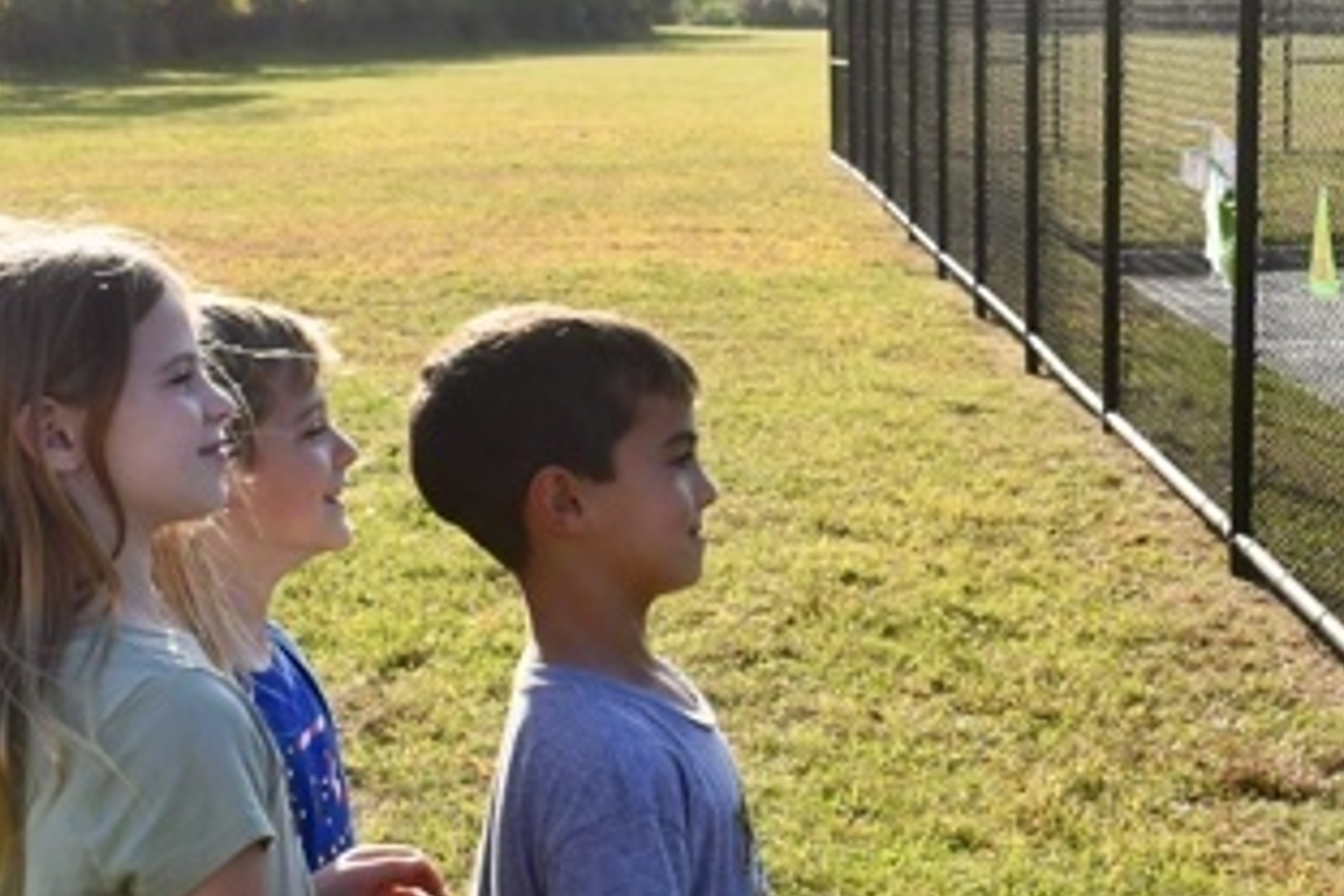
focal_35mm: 77
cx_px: 1202
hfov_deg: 25.5
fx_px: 2874
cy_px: 691
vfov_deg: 17.6
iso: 1000
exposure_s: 1/640
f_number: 13
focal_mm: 20
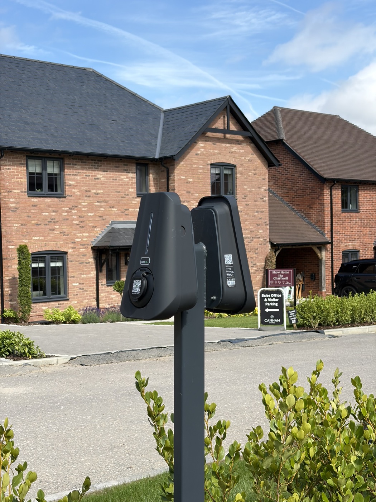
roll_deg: +0.9
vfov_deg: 36.8
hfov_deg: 28.0
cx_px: 188
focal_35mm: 52
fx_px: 753
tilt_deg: -0.9
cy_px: 251
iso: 32
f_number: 1.6
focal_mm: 5.96
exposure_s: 1/2364
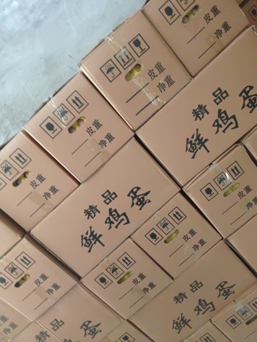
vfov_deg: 65.3
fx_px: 267
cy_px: 171
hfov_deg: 51.3
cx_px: 128
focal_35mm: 27
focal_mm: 3.66
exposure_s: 1/20
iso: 1943
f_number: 2.2
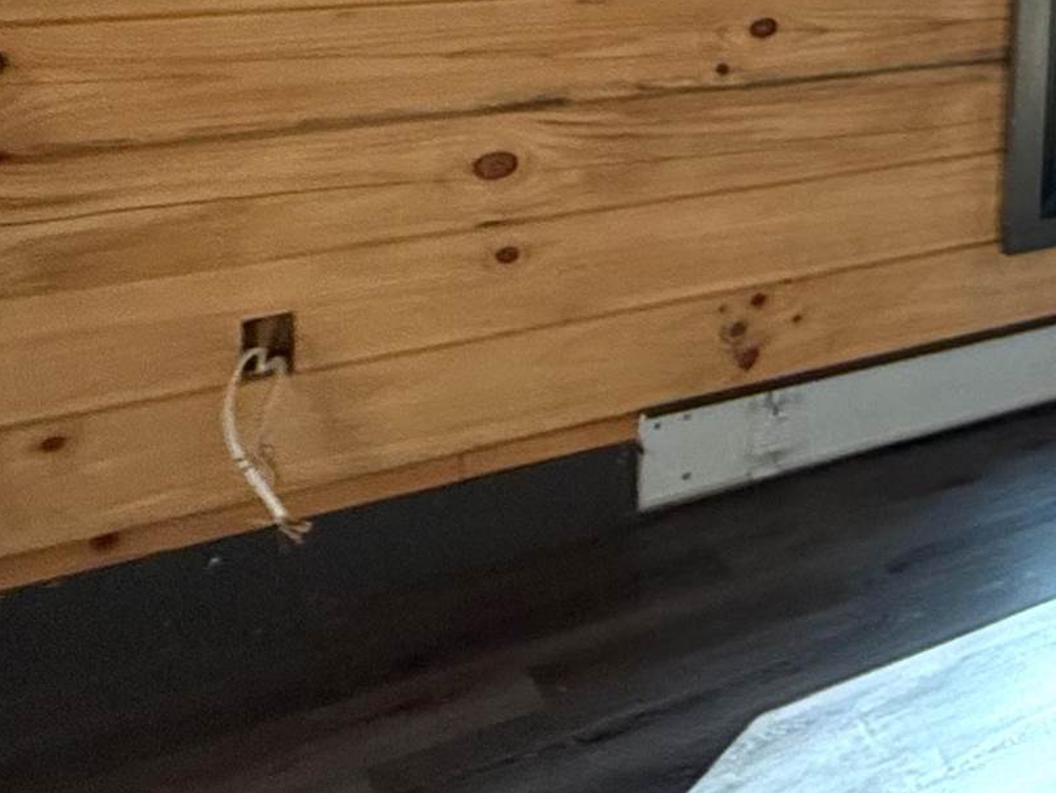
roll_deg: -3.9
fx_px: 1618
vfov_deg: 25.2
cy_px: -120
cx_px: 1639
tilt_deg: -6.2
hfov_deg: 25.6
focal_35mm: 53
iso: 320
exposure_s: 1/99
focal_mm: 2.22
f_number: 2.2
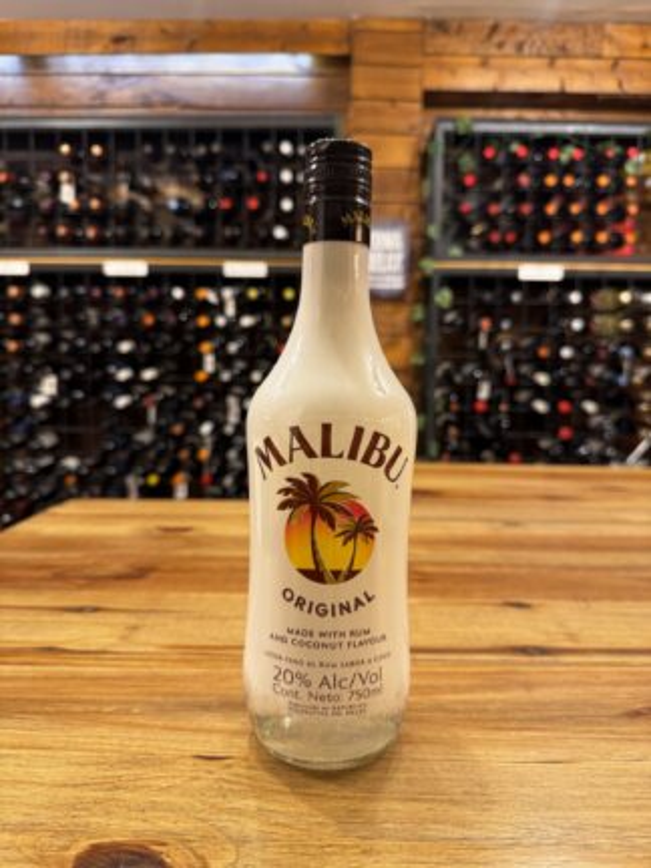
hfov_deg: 56.8
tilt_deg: -5.4
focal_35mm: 24
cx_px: 326
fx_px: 602
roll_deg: -0.7
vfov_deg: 71.6
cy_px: 434
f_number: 1.78
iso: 200
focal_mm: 6.76
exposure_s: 1/50
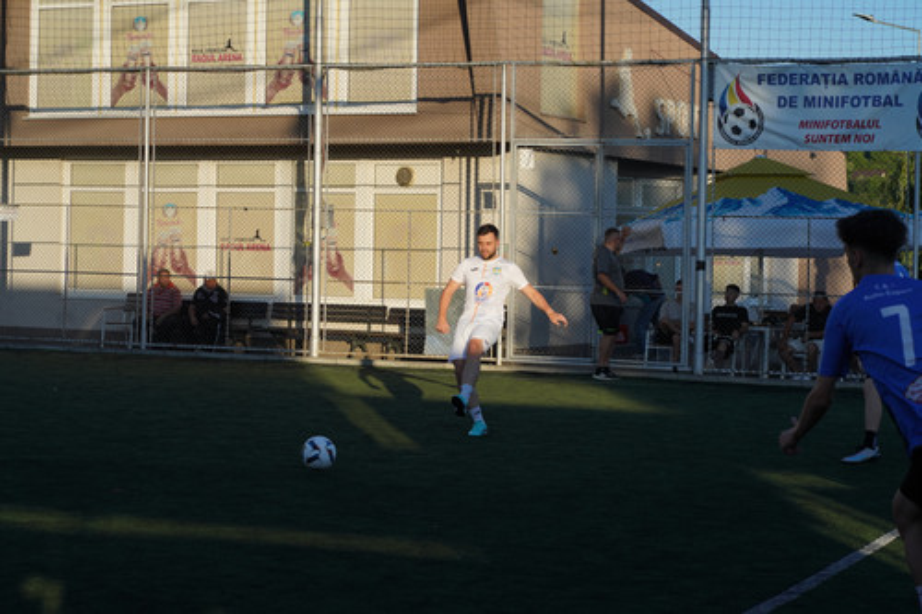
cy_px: 307
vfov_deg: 16.1
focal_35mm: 85
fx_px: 2176
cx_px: 461
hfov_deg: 23.9
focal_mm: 85
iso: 800
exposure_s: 1/1600
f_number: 9
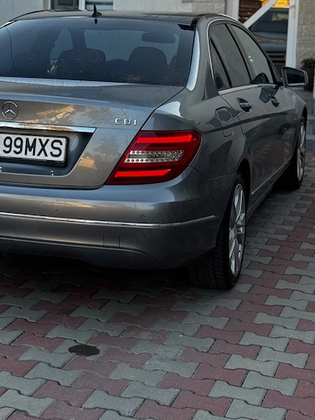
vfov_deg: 26.0
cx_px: 80
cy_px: 106
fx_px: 898
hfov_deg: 19.8
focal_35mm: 74
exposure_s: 1/288
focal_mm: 6.76
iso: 64
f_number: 1.78
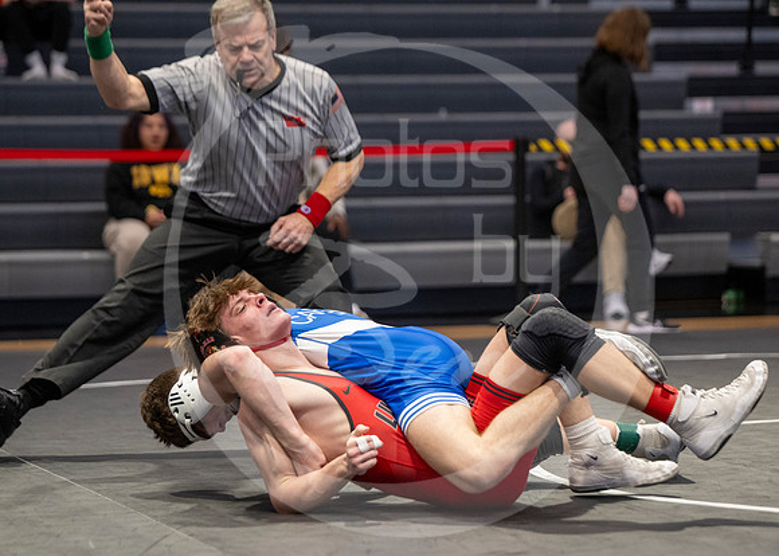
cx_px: 414
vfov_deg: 10.6
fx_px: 3002
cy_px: 343
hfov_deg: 14.8
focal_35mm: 136
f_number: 2.8
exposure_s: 1/1000
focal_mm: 105
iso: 3200
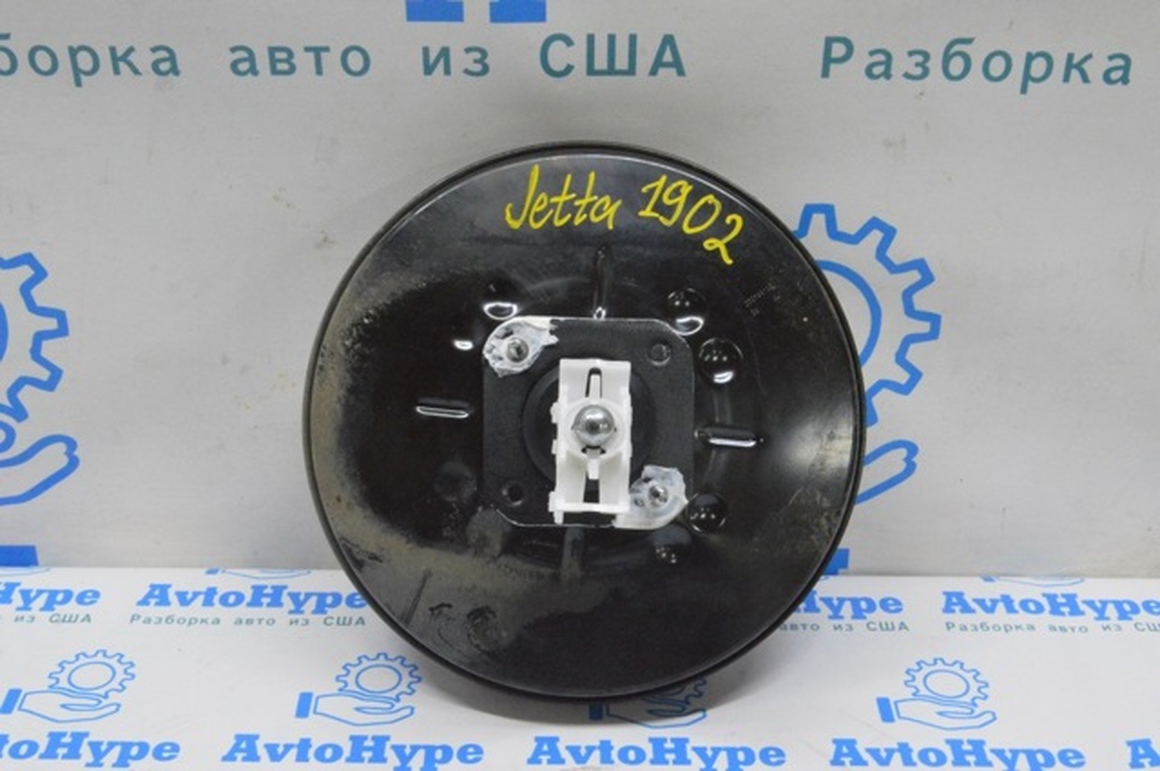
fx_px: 1641
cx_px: 580
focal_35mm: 51
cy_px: 386
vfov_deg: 26.4
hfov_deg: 38.9
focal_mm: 34
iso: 6400
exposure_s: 1/20
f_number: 20
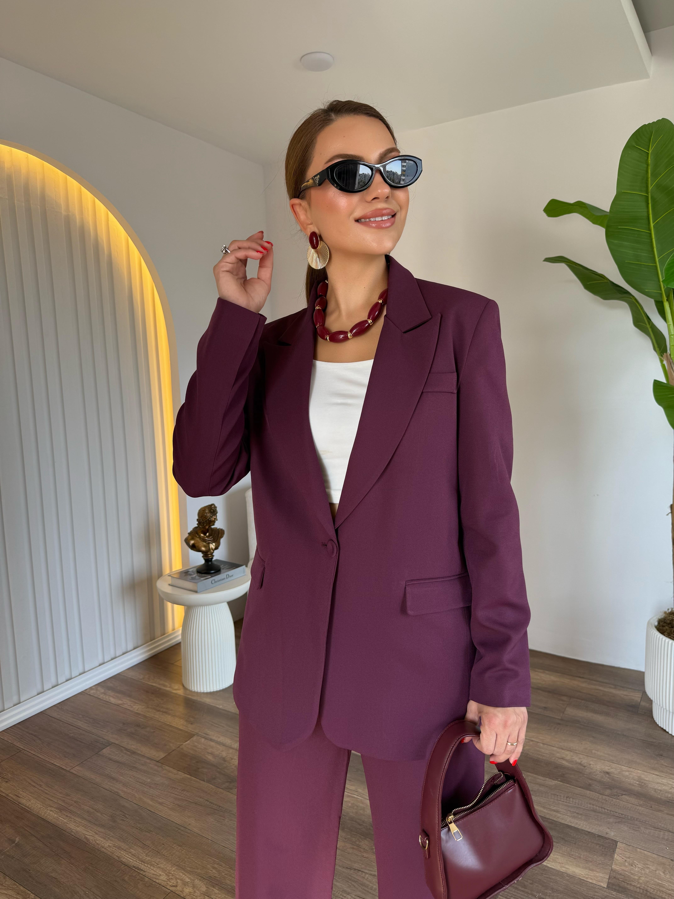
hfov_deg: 56.8
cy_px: 450
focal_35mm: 24
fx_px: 623
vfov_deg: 71.6
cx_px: 337
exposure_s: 1/133
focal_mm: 6.76
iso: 64
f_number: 1.78
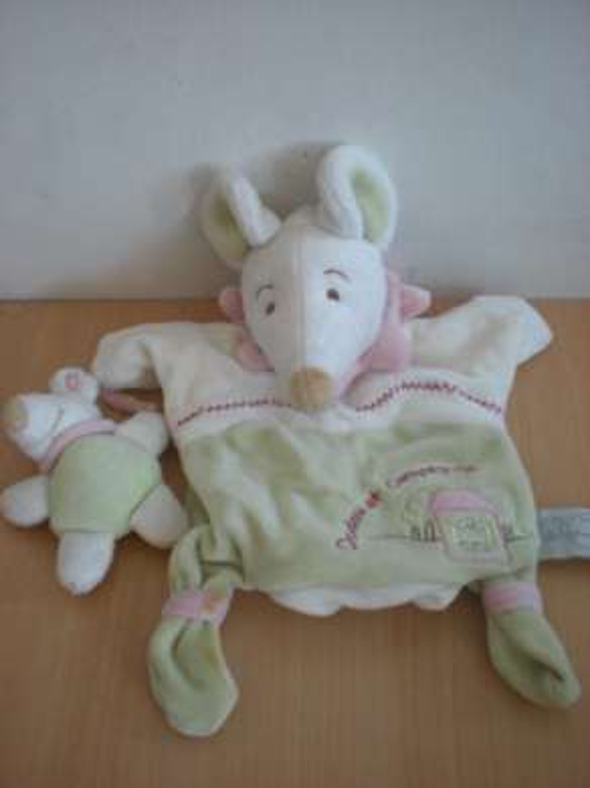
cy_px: 394
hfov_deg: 37.7
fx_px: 865
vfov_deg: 49.0
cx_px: 295
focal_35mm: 38
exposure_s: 1/18.5
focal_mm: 6.3
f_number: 3.1
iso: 200
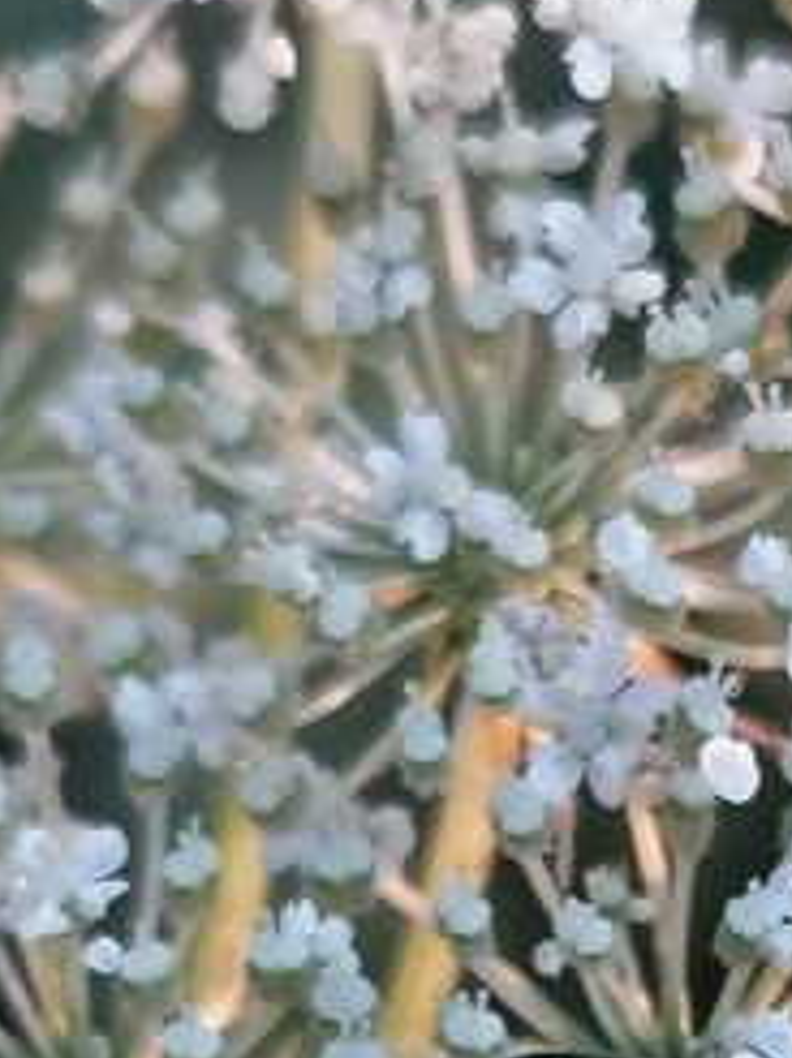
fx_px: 5256
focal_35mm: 172
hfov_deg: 8.5
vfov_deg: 11.3
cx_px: 956
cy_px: 1243
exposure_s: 1/120
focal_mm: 4.75
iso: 64
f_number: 1.8
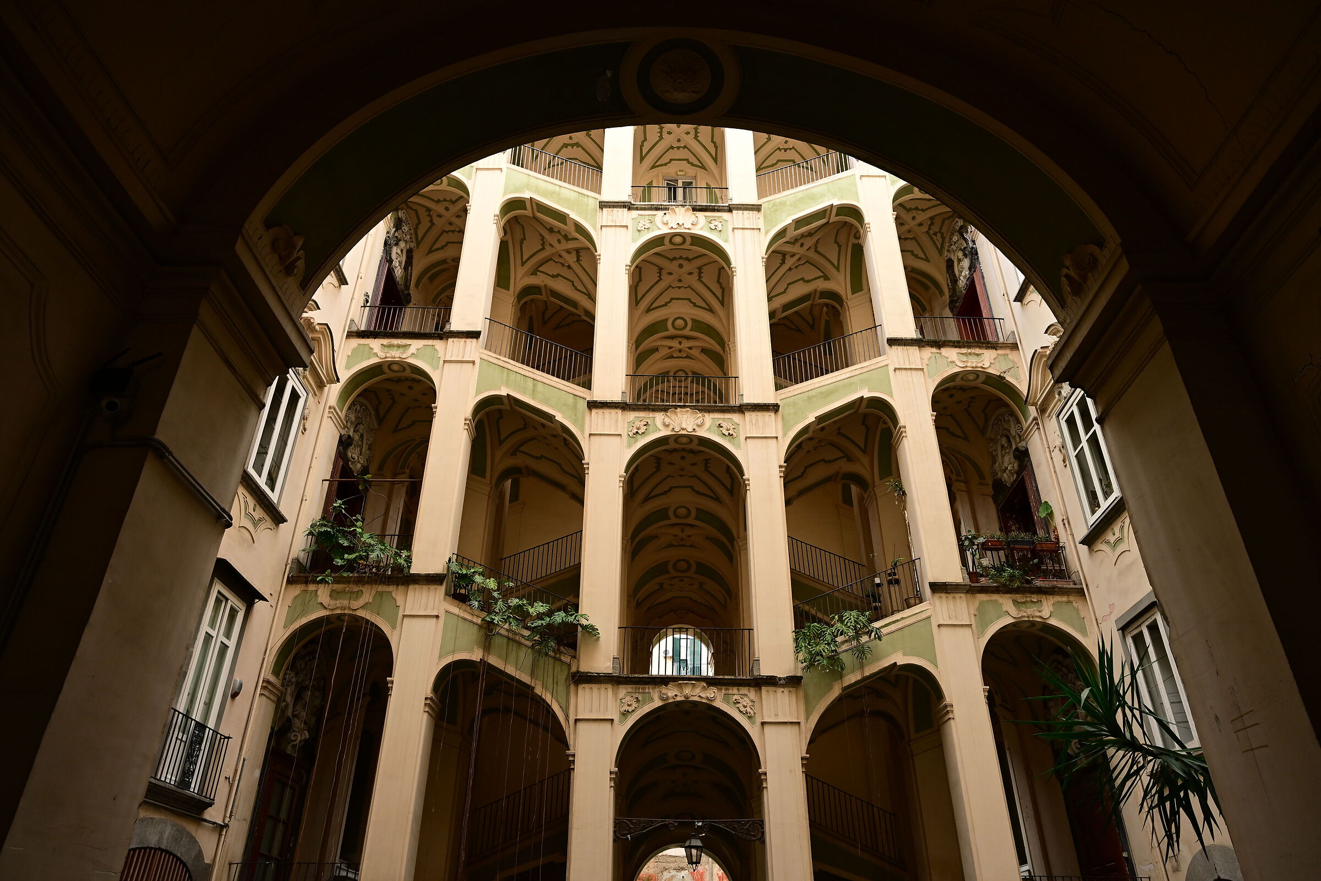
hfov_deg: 77.3
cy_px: 440
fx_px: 826
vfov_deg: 56.1
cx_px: 660
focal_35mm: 22
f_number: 7.1
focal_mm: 22.5
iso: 280
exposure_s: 1/60
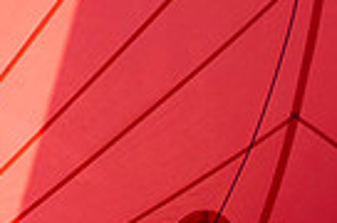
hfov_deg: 1.1
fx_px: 17987
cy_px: 470
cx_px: 349
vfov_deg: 0.7
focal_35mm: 1926
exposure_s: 1/3200
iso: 200
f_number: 5
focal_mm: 300
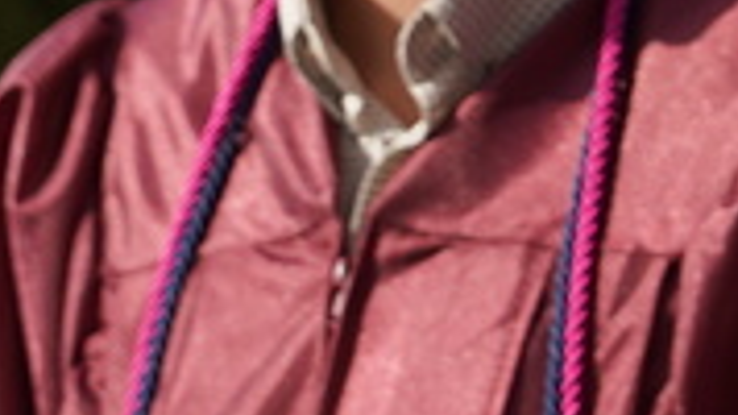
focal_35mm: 421
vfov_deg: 2.9
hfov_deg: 5.1
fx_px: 8236
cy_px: -417
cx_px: 1144
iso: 100
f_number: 4.5
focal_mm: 70
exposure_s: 1/400
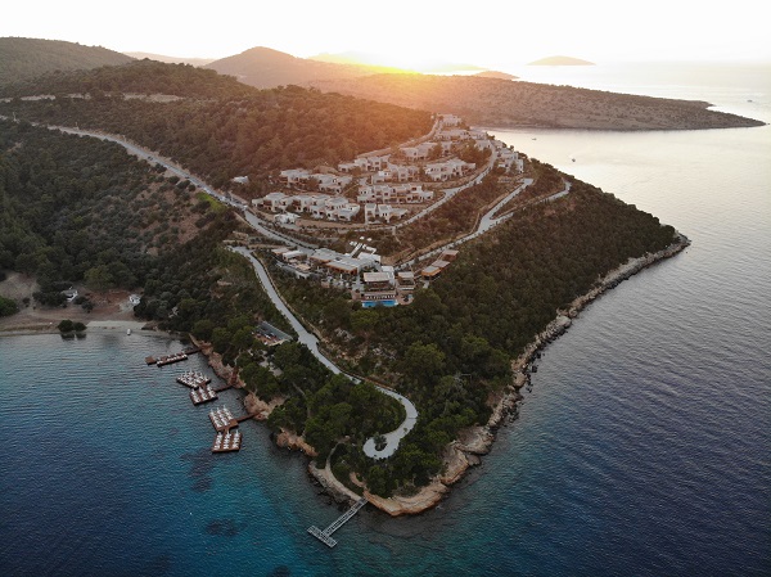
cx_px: 386
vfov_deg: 56.7
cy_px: 288
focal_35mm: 24
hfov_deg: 71.6
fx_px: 534
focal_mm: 4.5
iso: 188
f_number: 2.8
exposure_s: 1/100
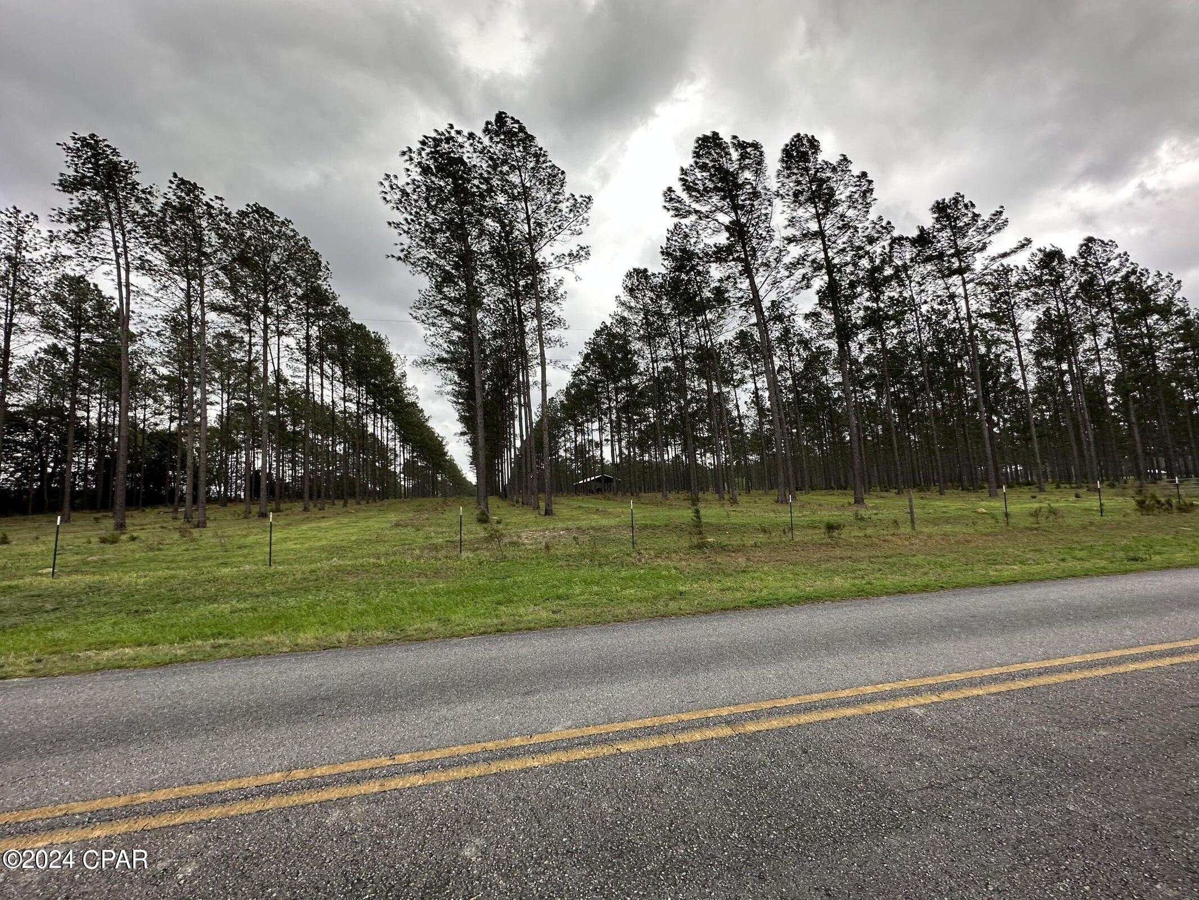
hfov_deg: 102.1
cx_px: 600
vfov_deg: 85.7
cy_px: 450
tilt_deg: +4.1
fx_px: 485
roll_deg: +2.1
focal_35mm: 14
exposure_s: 1/362
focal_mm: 2.22
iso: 40
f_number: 2.2
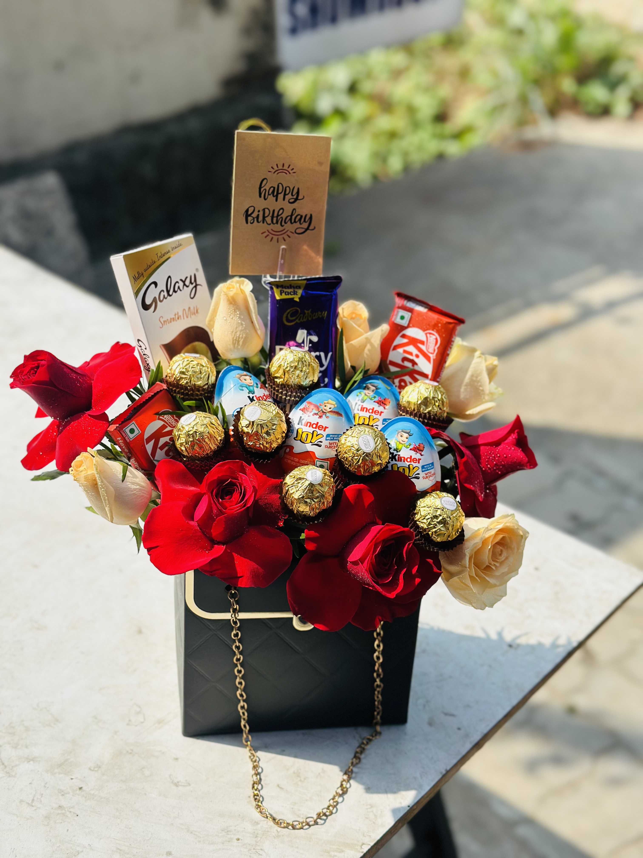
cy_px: 429
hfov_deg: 30.3
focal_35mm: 48
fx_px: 1189
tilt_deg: -35.4
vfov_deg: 39.7
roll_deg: -0.3
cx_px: 322
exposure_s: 1/4016
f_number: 1.78
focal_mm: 6.86
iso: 100
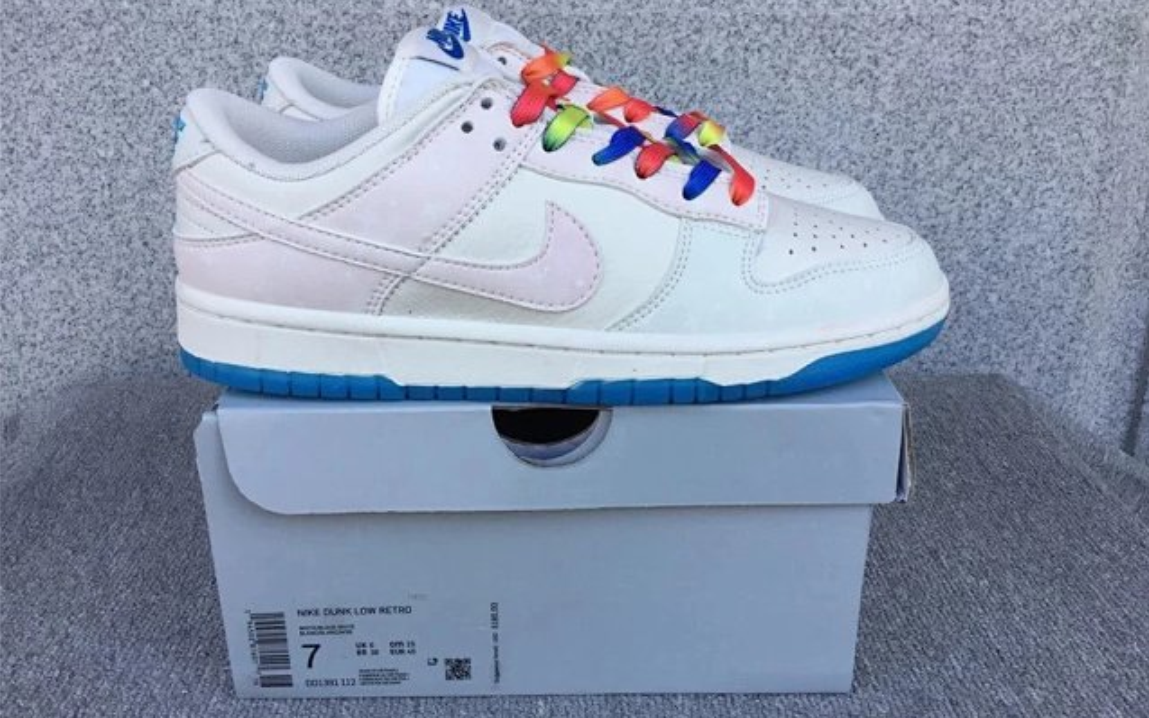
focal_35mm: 33
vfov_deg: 38.3
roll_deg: -0.3
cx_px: 575
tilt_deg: -20.5
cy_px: 357
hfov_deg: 58.1
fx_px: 1033
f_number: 2.4
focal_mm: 3.3
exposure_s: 1/377
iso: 25
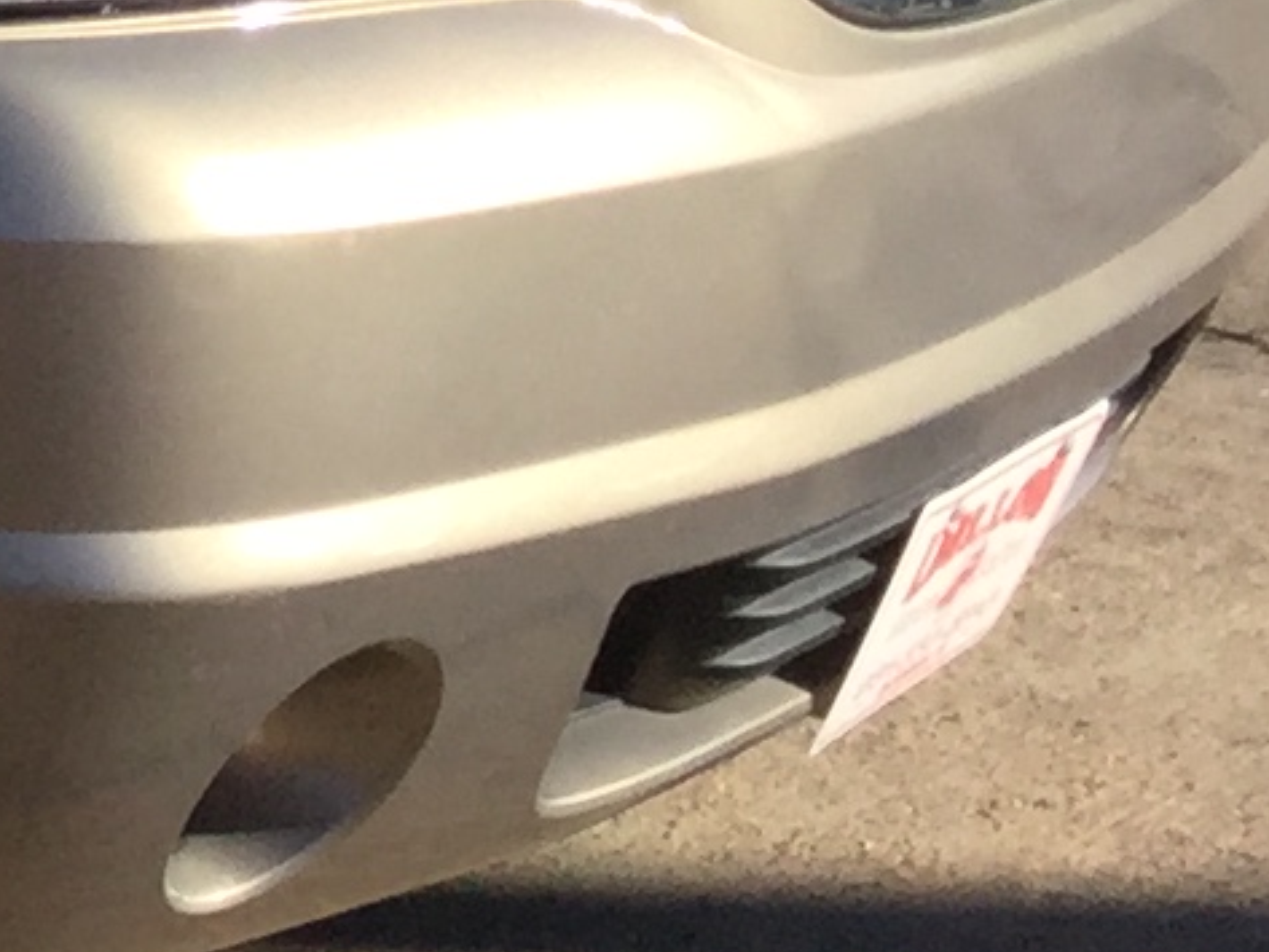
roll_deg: +0.7
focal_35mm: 214
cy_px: -402
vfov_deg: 6.9
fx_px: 7847
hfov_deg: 8.1
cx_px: -2267
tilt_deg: -9.6
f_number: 2.4
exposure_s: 1/1148
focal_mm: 3.3
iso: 25
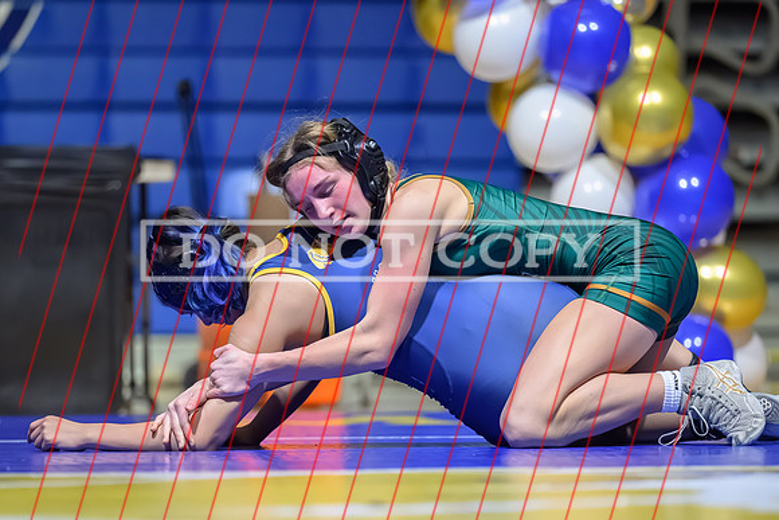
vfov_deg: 5.7
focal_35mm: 239
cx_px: 354
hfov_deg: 8.6
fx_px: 5174
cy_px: 337
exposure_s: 1/640
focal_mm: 175
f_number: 2.8
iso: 9000
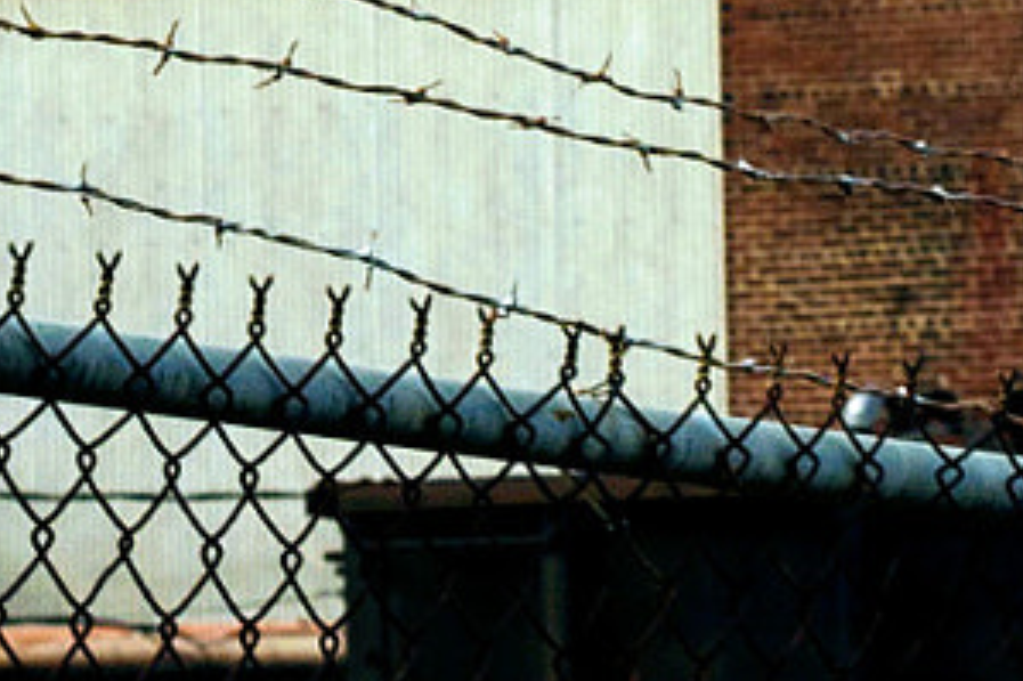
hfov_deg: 5.1
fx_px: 11388
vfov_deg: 3.4
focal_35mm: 401
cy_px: -142
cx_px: 328
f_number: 9.5
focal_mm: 50
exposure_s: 1/250
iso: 320
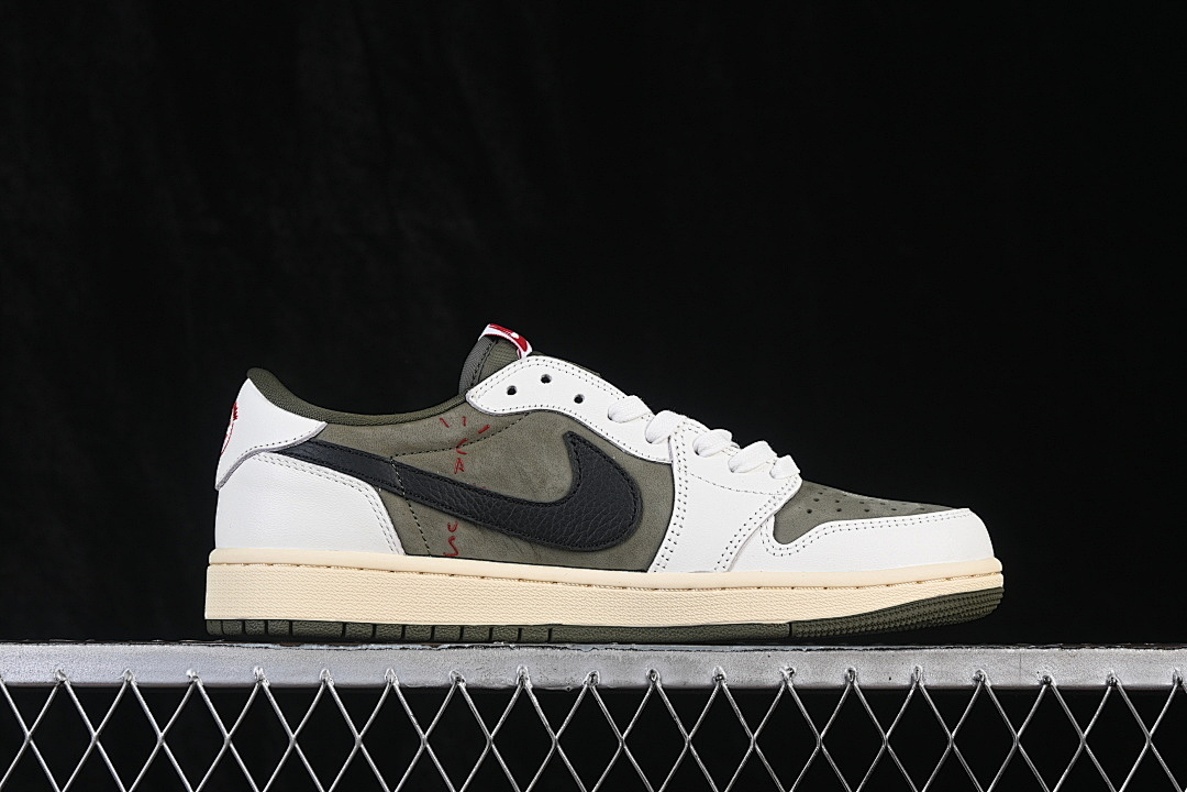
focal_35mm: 75
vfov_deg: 18.2
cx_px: 594
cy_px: 396
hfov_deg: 27.0
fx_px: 2473
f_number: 8
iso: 160
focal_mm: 50
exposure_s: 1/80
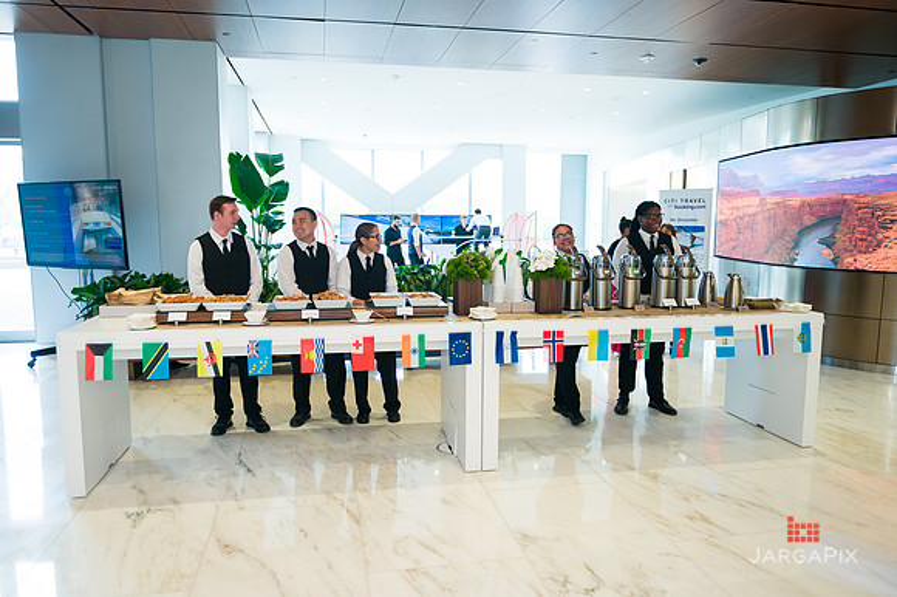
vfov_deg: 49.5
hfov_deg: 69.4
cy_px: 298
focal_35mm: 26
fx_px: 647
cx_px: 448
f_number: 3.2
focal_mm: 26
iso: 400
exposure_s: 1/200
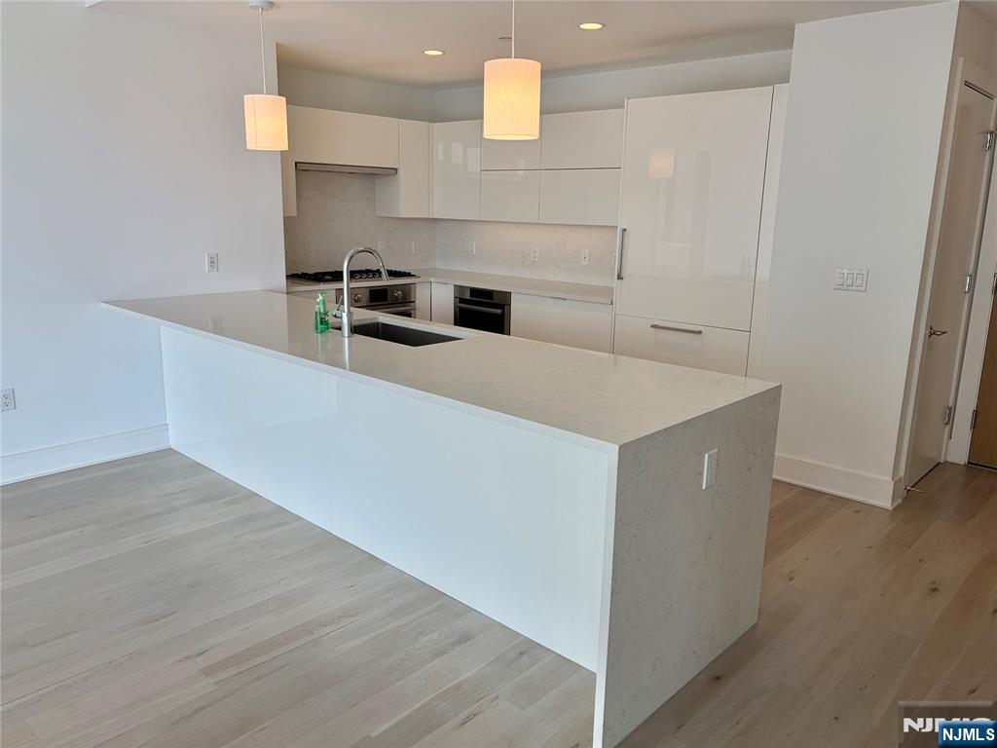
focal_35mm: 26
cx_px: 498
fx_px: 749
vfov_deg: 53.1
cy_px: 374
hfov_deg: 67.3
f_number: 1.6
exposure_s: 1/381
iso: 50
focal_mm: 5.96
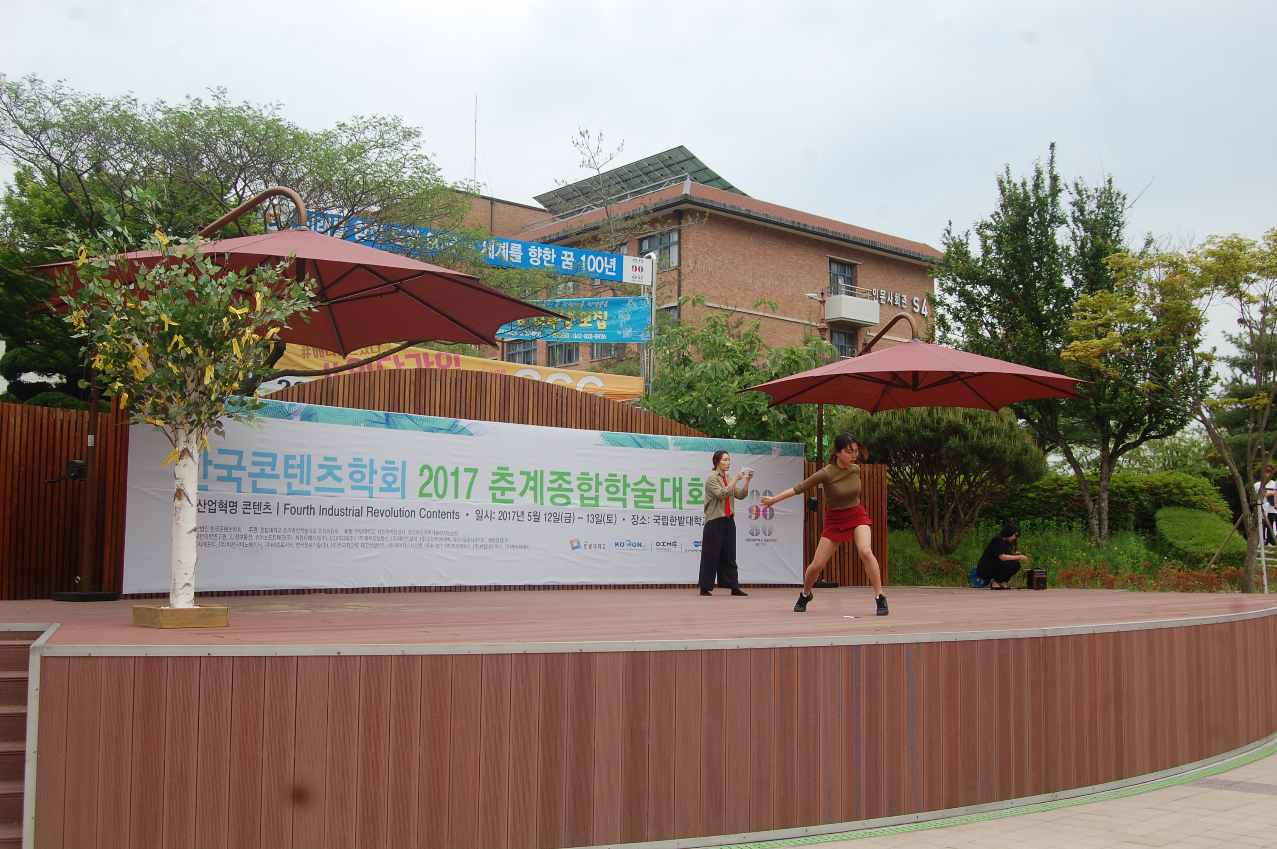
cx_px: 638
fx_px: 1223
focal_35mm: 34
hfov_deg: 55.1
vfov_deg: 38.3
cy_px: 424
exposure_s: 1/250
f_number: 8
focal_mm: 23
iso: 200
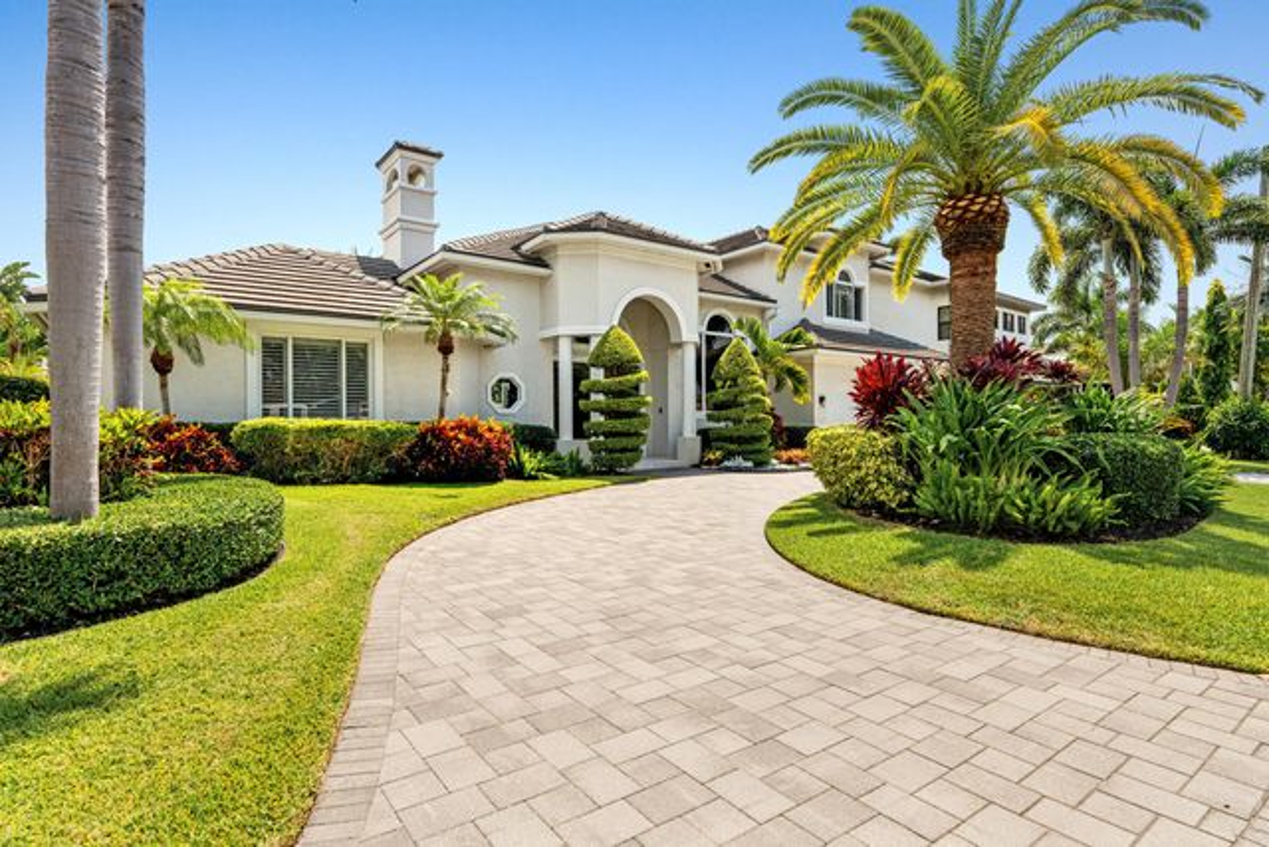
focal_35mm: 19
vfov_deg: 64.6
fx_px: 670
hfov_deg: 86.9
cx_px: 634
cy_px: 424
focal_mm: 19
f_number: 9
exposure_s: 1/2500
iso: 1250
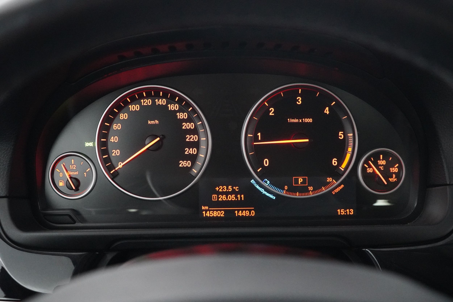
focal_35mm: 42
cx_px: 226
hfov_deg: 46.4
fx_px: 528
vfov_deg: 31.9
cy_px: 151
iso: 6400
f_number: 3.5
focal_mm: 28
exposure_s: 1/25
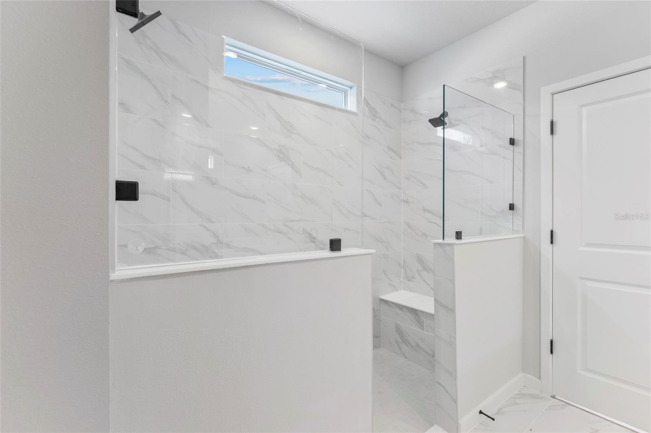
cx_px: 326
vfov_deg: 75.5
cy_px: 216
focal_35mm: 16
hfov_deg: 98.6
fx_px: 280
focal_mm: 15.5
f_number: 8
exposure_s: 1/5
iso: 320
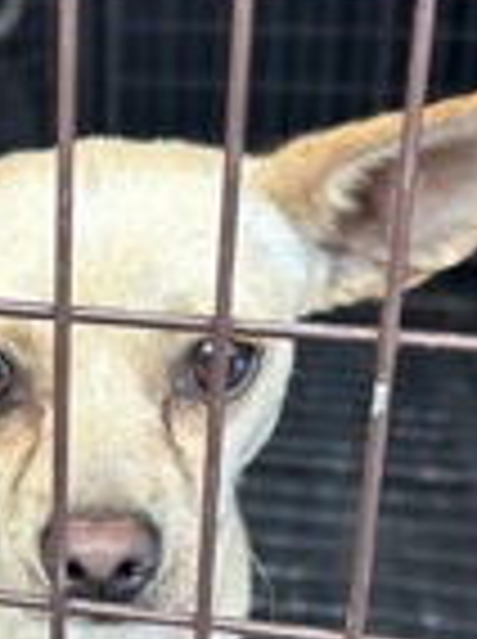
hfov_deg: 18.9
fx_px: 1419
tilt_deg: -27.7
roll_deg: +0.2
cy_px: 558
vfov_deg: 24.7
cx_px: 79
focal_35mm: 77
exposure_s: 1/121
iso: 125
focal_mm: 5.7
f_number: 1.5
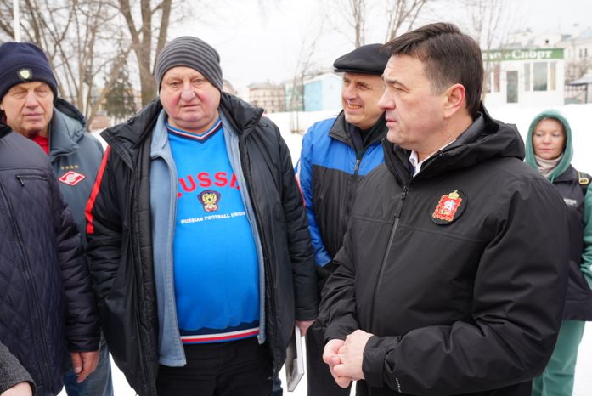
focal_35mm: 34
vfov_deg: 39.0
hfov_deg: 55.8
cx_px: 296
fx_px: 560
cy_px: 198
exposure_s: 1/125
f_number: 6.3
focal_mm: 34
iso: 500
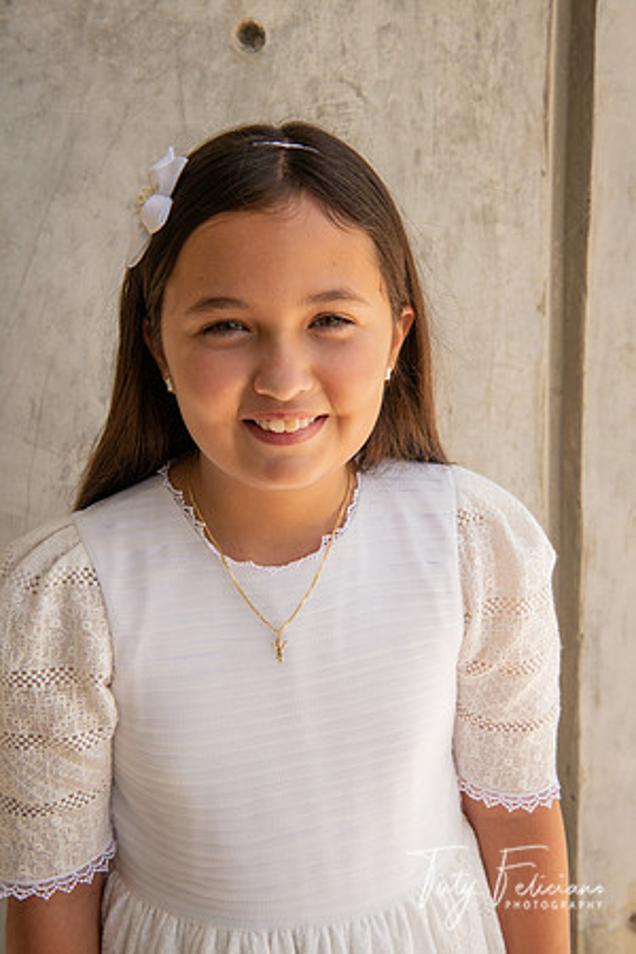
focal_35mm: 52
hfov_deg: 26.0
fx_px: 1378
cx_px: 318
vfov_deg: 38.2
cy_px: 477
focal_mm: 52
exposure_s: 1/200
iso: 400
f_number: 10
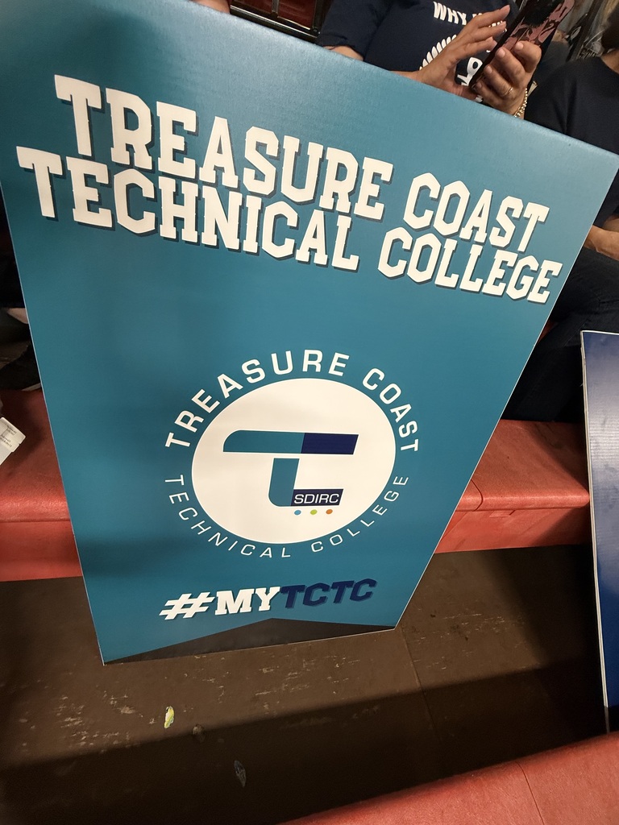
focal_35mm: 14
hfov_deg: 85.7
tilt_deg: -36.0
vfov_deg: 102.1
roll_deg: -15.9
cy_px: 412
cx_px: 310
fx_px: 334
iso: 200
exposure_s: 1/60
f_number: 2.2
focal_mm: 2.22
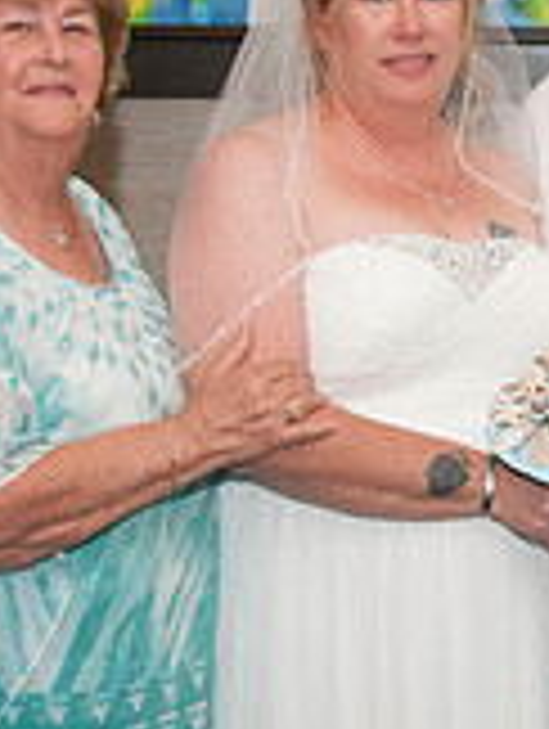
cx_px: 648
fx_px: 2932
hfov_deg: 10.5
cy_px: 344
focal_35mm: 139
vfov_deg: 14.2
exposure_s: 1/60
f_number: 5.6
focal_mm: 27
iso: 400
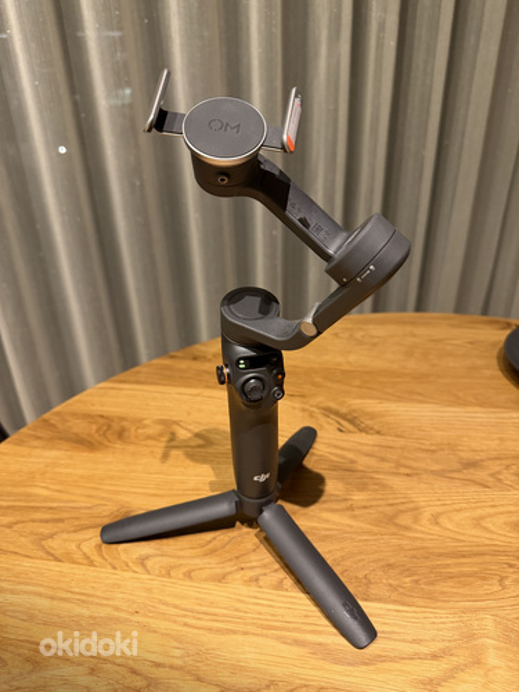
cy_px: 346
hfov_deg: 56.8
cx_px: 260
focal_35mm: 24
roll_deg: +1.4
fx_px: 480
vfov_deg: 71.6
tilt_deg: -29.5
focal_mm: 6.76
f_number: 1.78
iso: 500
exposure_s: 1/50
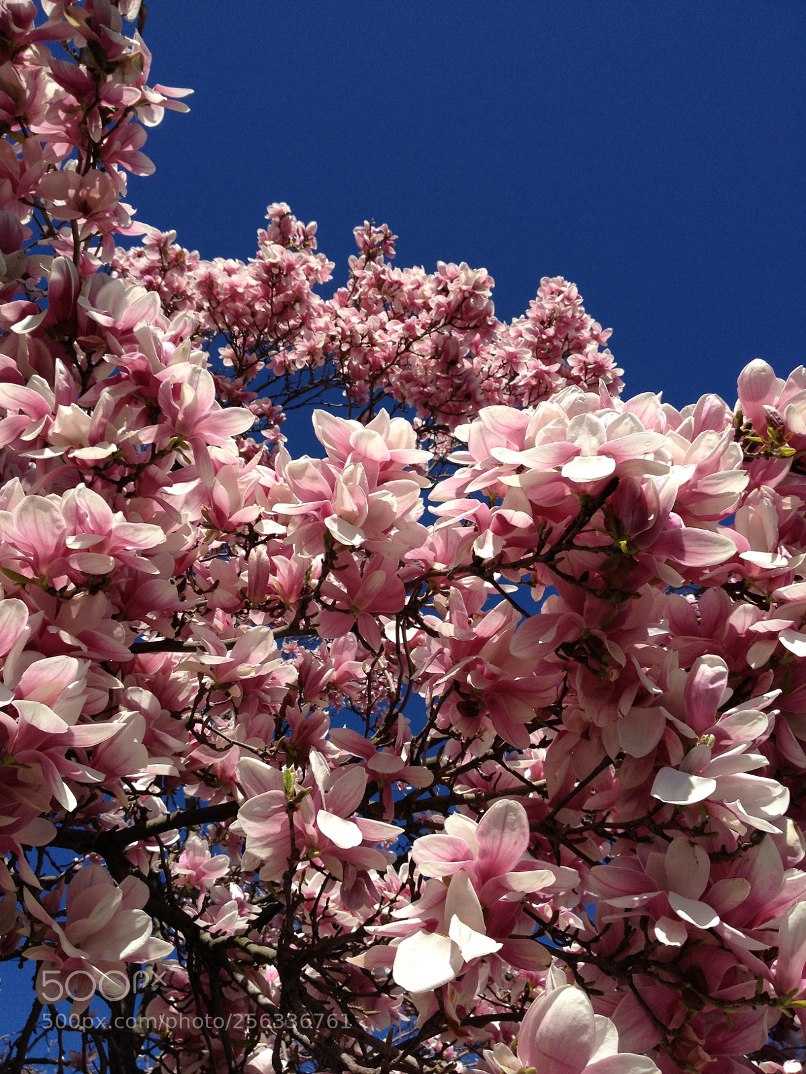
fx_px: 1087
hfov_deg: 40.7
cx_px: 403
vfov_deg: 52.6
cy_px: 537
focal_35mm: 35
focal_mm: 4.28
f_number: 2.4
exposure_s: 1/2404
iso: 50
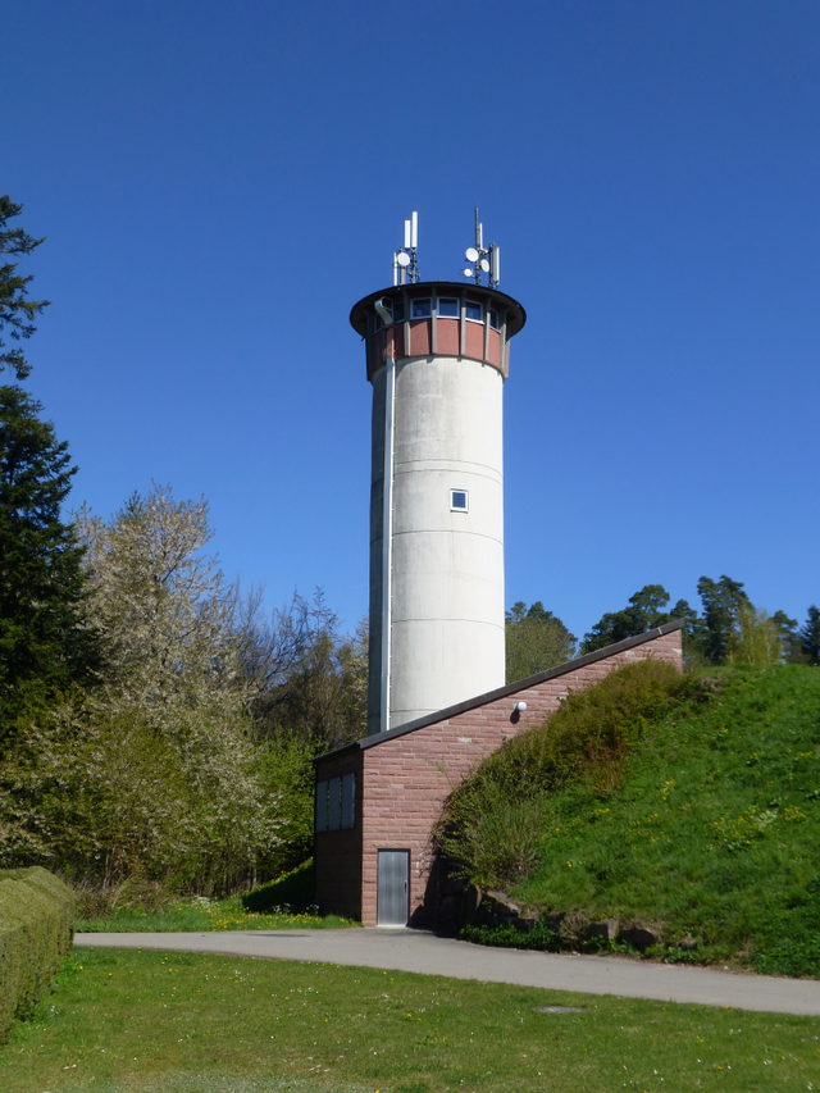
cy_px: 546
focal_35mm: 41
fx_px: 1295
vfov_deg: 45.8
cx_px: 410
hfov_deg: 35.1
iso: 100
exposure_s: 1/1000
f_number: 3.9
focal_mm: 7.4
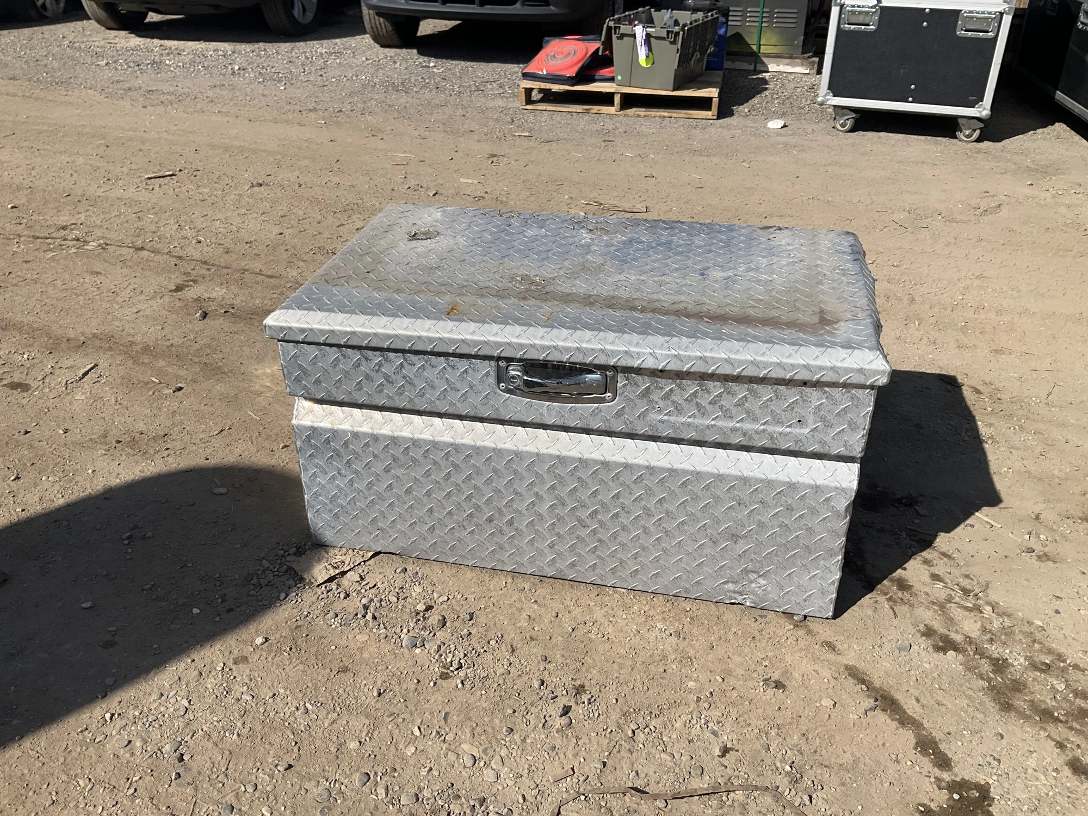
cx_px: 544
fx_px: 911
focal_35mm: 29
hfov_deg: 61.7
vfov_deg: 48.2
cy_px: 408
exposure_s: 1/2959
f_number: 1.8
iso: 25
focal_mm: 3
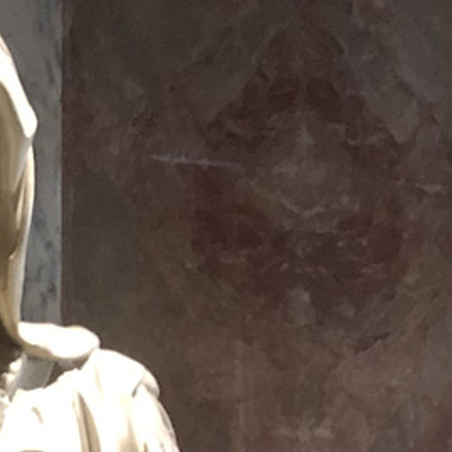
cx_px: -193
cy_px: 943
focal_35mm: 147
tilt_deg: +0.3
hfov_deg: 11.5
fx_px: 2172
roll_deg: +0.0
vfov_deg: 10.7
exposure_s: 1/7
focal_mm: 4
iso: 80
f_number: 1.8
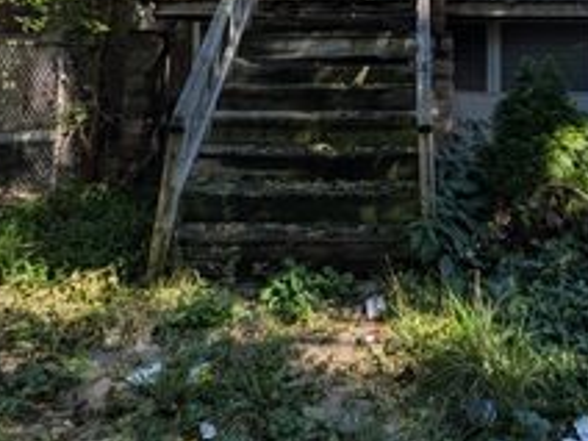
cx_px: 427
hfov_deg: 53.3
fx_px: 561
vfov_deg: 37.7
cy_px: -12
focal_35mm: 33
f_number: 2.2
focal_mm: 1.85
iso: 42
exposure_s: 1/891
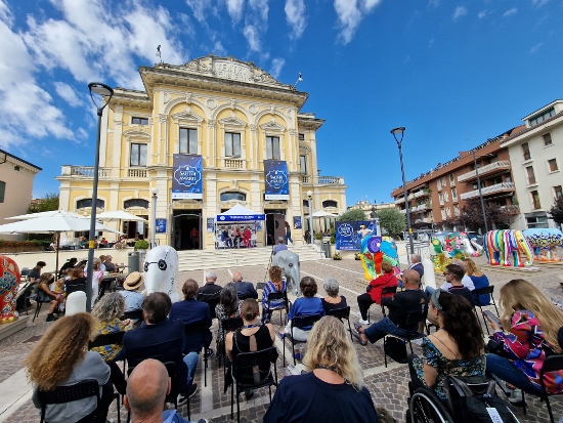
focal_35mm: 13
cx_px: 282
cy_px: 212
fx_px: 212
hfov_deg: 106.2
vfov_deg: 90.0
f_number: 2.2
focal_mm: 2.2
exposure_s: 1/2040
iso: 50
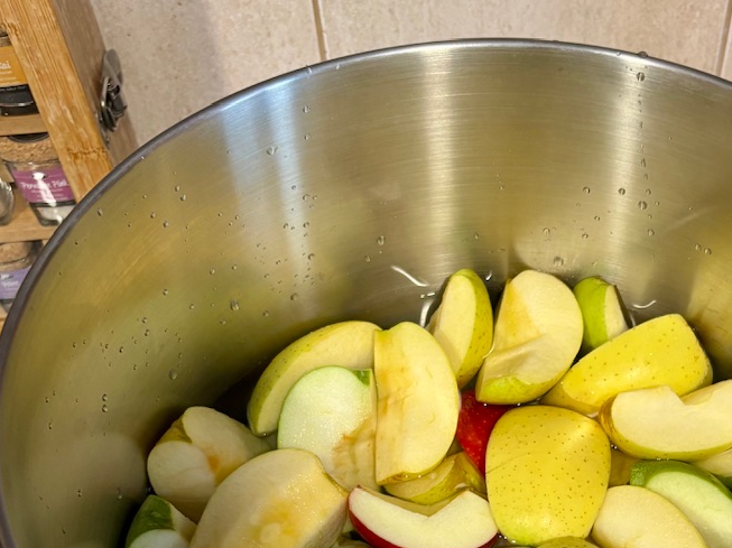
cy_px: 504
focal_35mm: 51
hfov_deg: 37.0
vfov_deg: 27.4
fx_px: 1078
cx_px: 500
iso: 200
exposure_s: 1/50
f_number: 1.6
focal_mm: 5.96
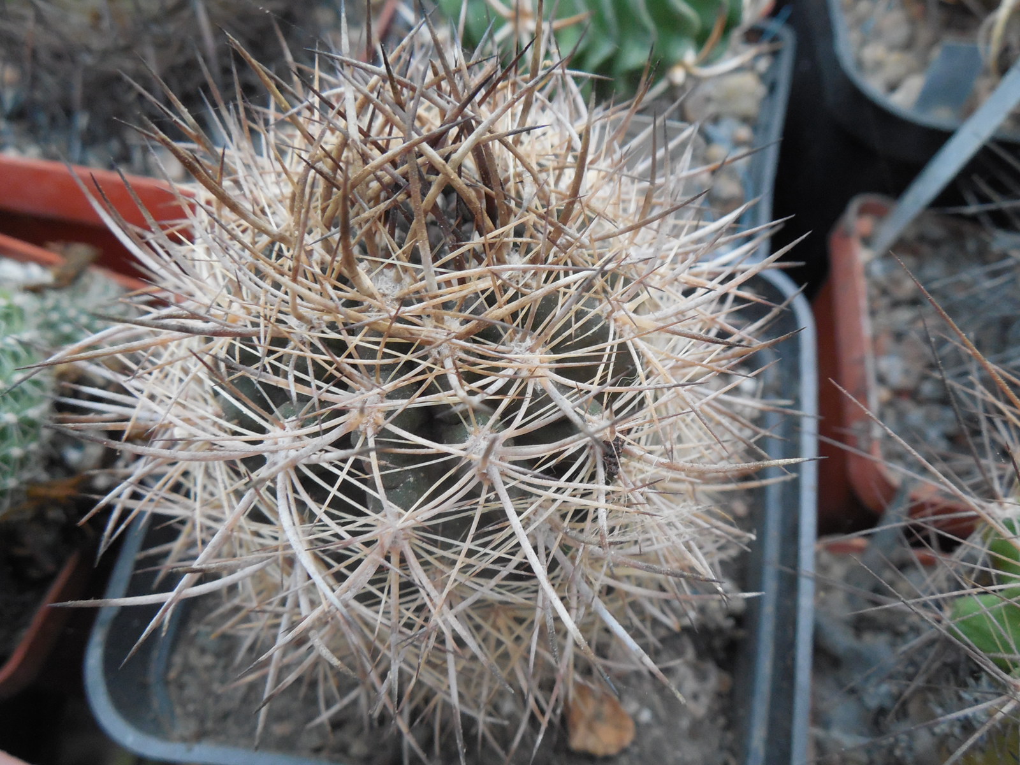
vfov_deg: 45.4
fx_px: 913
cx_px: 510
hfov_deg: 58.4
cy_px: 382
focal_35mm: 31
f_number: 3.6
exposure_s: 1/20
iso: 400
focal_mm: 5.6
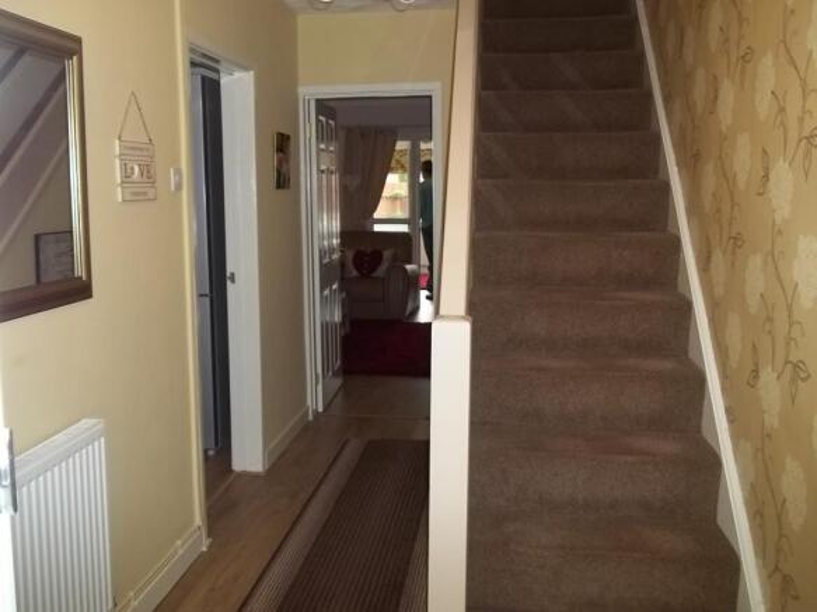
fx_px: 755
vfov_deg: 44.1
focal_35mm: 32
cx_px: 408
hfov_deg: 56.8
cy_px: 306
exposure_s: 1/30
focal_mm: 5.7
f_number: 2.9
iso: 160
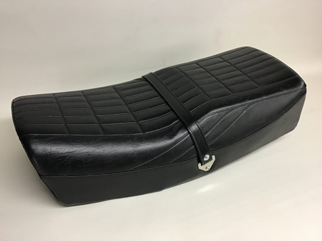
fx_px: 288
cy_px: 120
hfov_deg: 58.4
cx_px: 161
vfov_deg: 45.4
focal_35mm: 31
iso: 125
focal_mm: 3.3
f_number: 2.4
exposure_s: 1/30
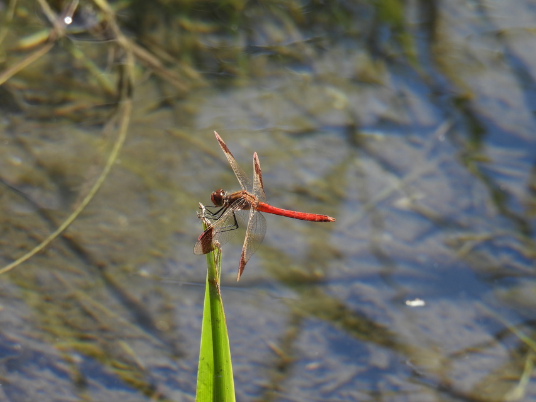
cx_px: 268
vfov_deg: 2.7
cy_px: 201
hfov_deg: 3.6
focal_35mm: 550
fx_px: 8517
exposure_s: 1/200
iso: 100
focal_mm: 98.1
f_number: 5.6
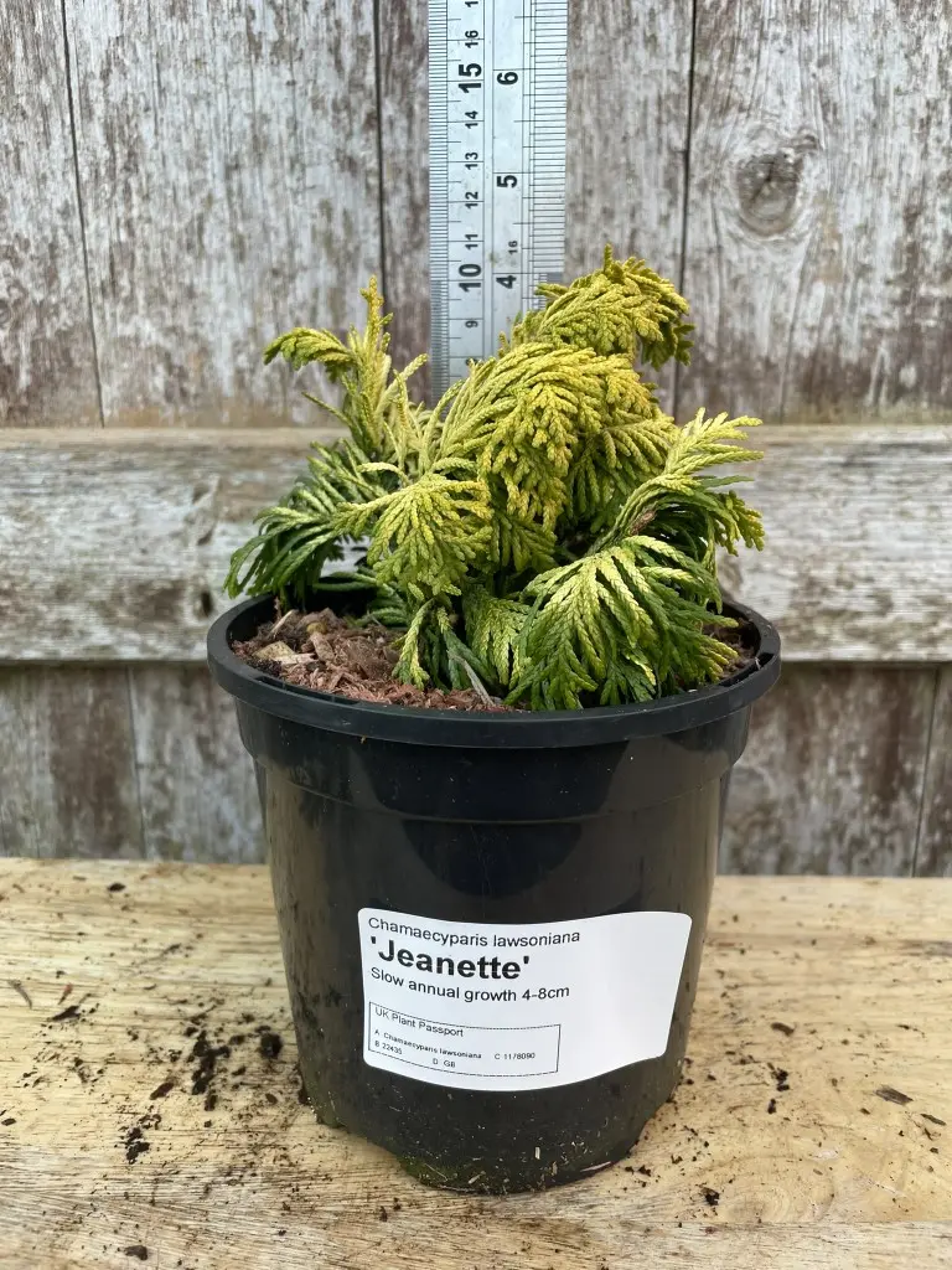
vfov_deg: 67.3
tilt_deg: -15.5
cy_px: 635
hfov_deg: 53.1
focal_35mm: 26
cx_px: 476
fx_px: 953
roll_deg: -1.2
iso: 50
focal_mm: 4.2
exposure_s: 1/121
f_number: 1.6
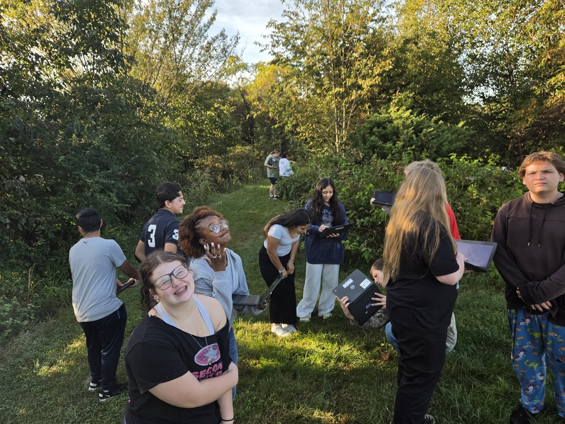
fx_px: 392
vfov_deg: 56.8
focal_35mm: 24
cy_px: 208
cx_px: 287
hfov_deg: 71.6
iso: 80
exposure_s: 1/792
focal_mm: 5.4
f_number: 1.8
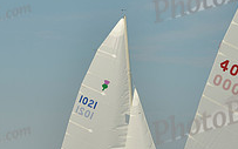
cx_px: 93
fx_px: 1324
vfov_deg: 6.4
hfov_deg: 10.3
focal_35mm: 204
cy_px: 70
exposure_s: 1/1250
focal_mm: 70
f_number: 9
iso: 200
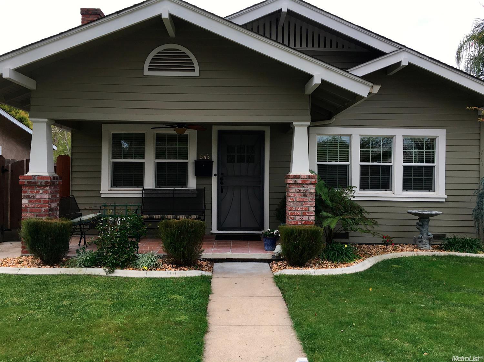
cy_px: 181
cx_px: 242
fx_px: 405
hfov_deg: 61.7
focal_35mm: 29
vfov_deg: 48.2
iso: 25
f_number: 2.2
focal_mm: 4.15
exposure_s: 1/615
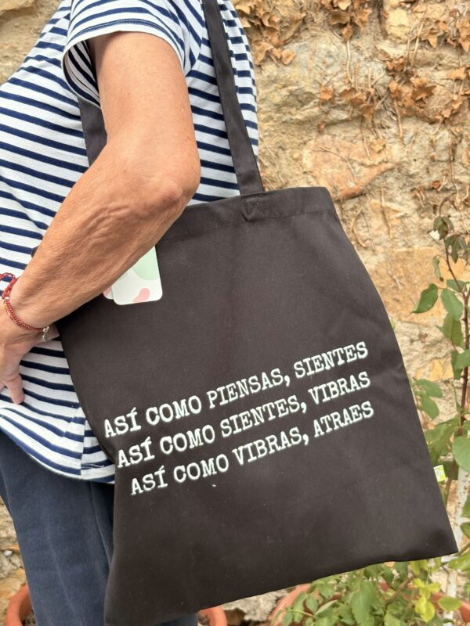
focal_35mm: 52
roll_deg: +0.1
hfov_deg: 28.0
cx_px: 235
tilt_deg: -8.0
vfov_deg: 36.8
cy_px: 313
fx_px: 941
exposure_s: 1/294
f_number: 1.6
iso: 50
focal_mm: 5.96
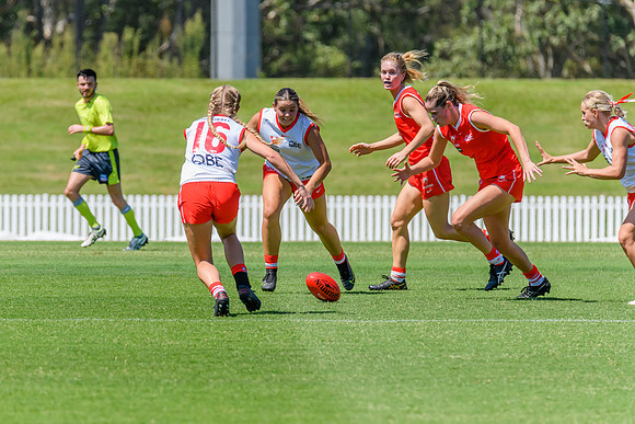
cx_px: 267
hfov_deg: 4.3
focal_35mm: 478
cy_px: 209
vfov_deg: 2.9
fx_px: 8426
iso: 800
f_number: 9
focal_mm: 400
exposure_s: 1/2000
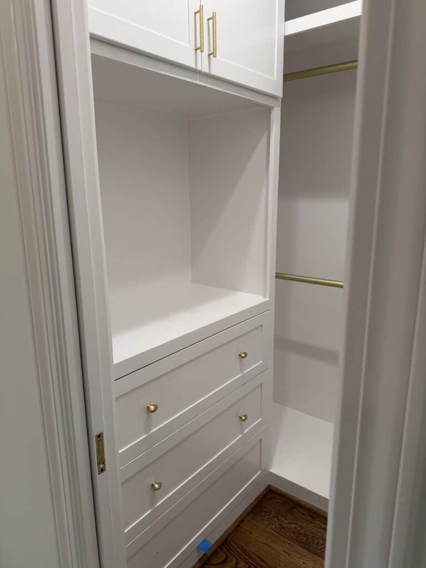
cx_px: 213
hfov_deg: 56.8
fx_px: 394
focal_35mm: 24
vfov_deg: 71.6
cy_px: 284
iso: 100
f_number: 1.78
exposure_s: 1/120
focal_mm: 6.76
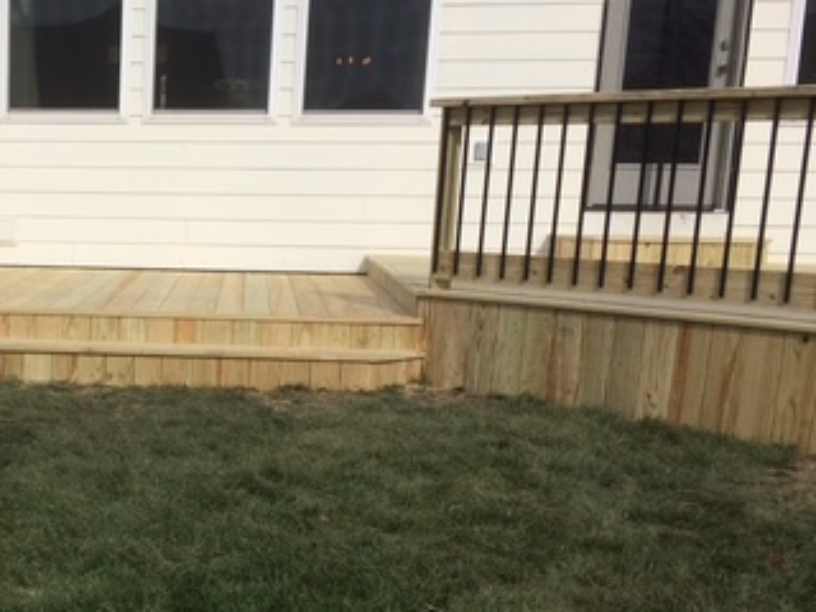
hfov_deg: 31.2
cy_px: 462
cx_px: 31
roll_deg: -0.7
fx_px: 1367
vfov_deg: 24.9
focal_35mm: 58
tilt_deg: -12.3
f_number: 2.2
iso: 32
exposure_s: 1/3731
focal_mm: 4.15
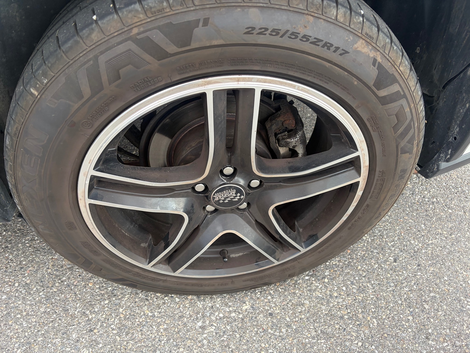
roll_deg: -2.5
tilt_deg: -42.5
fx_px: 353
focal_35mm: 26
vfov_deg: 53.1
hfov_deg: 67.3
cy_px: 176
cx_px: 235
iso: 80
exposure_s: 1/209
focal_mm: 5.96
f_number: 1.6
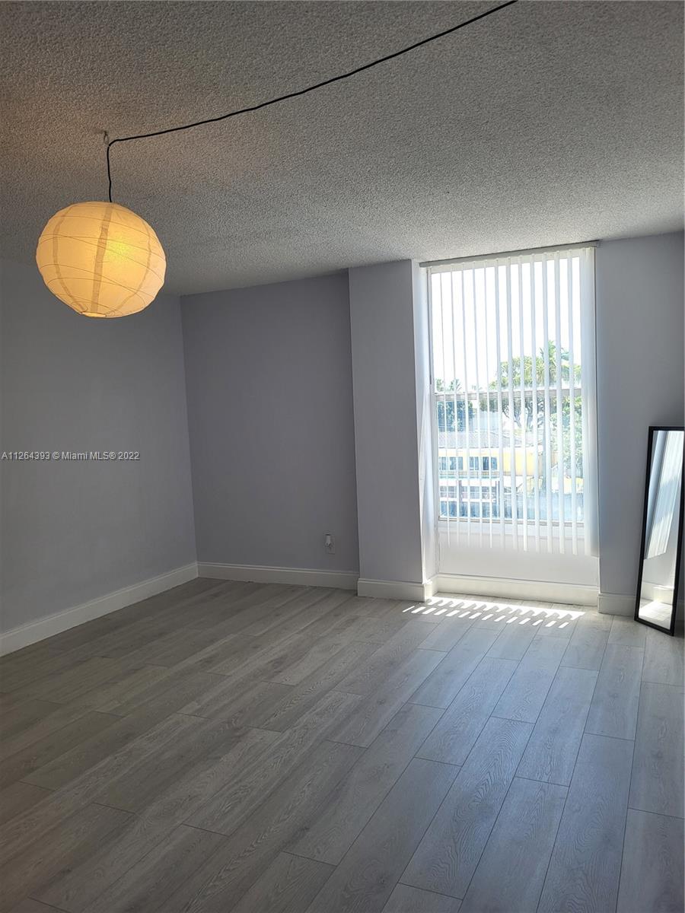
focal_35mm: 26
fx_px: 686
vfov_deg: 67.3
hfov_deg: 53.1
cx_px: 342
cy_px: 456
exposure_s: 1/383
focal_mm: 5.4
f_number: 1.8
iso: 40
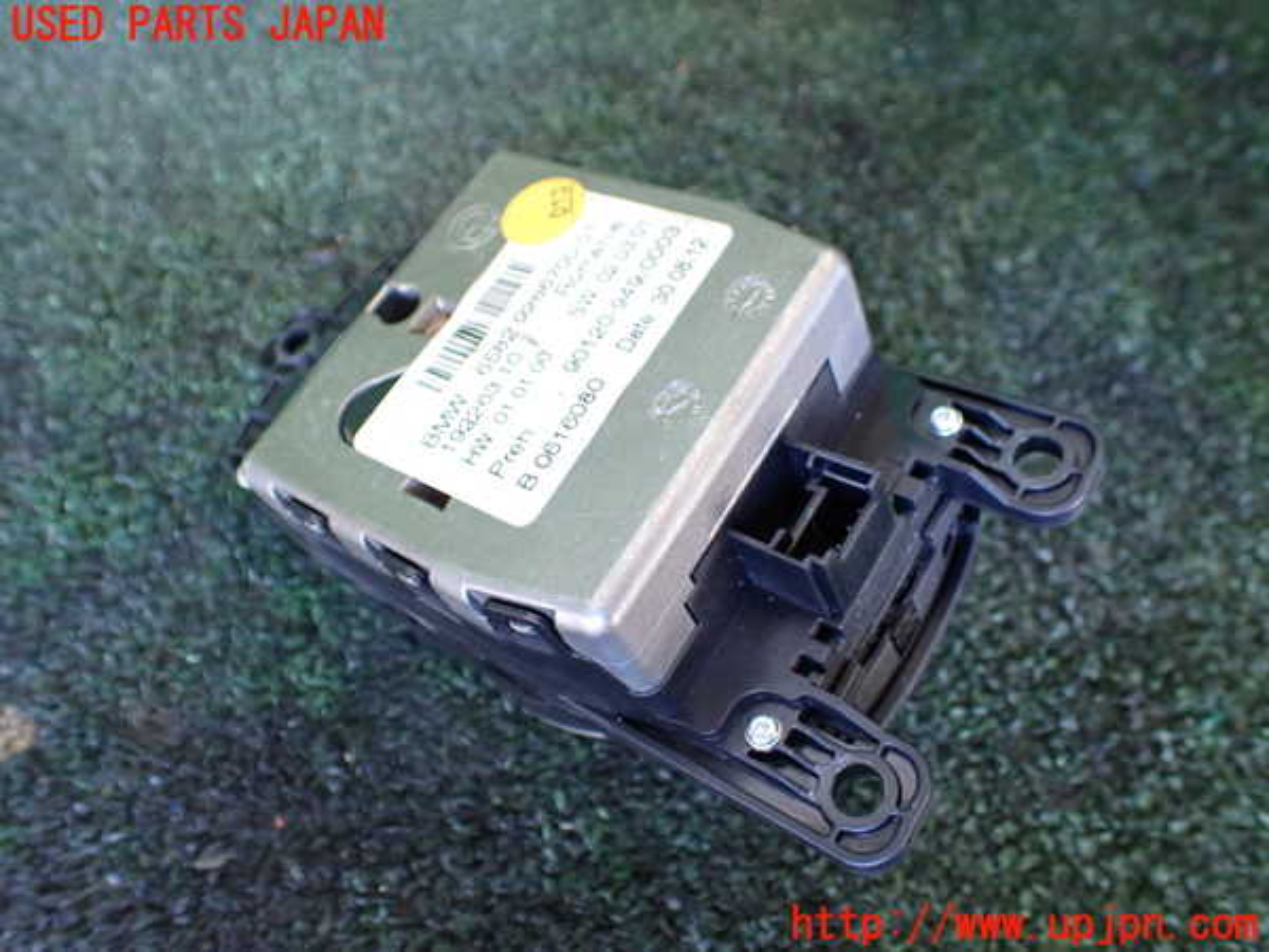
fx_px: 1100
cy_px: 476
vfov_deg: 46.8
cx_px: 634
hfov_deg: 60.0
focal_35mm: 30
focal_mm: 5.4
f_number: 2.3
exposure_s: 1/50
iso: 800
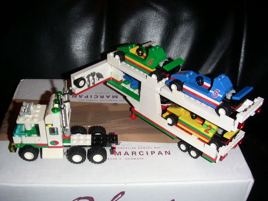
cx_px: 134
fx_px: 294
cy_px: 100
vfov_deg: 37.7
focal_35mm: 38
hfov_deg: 49.0
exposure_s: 1/50
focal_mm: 6
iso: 160
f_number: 6.6
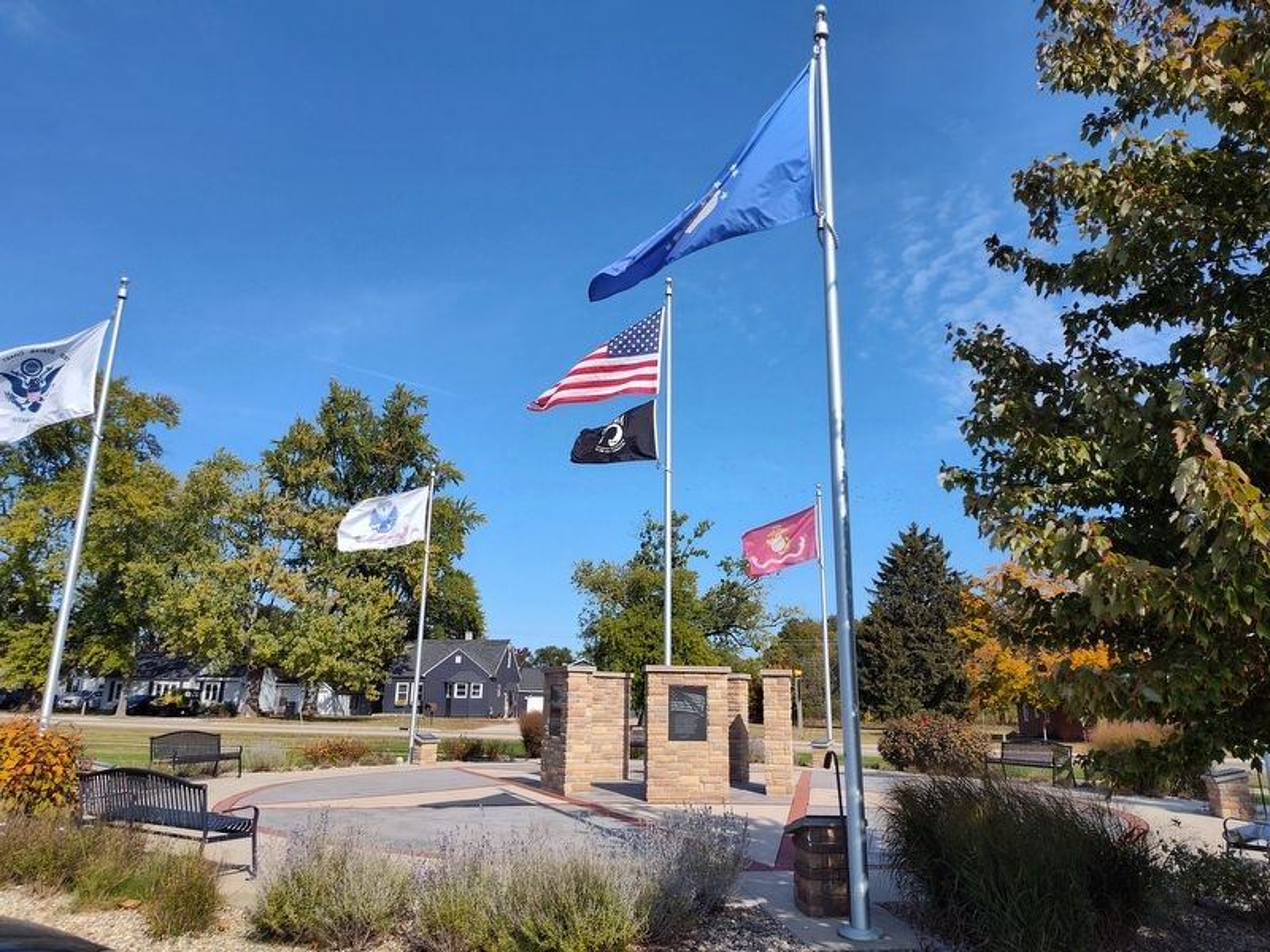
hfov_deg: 73.9
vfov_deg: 58.9
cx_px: 635
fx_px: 844
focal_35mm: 23
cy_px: 476
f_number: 1.8
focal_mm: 5.56
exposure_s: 1/1774
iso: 100
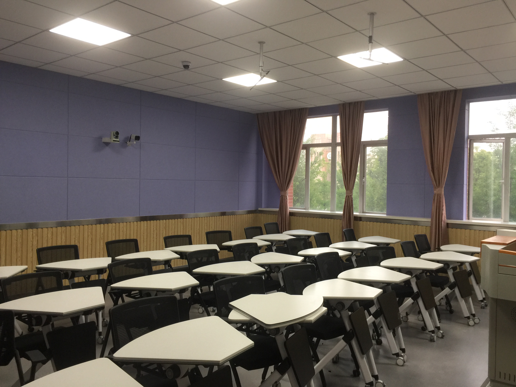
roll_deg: -3.4
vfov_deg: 48.2
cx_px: 258
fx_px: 432
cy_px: 194
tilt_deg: -1.8
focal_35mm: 29
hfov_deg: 61.7
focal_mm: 4.15
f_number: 2.2
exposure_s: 1/33
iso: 40
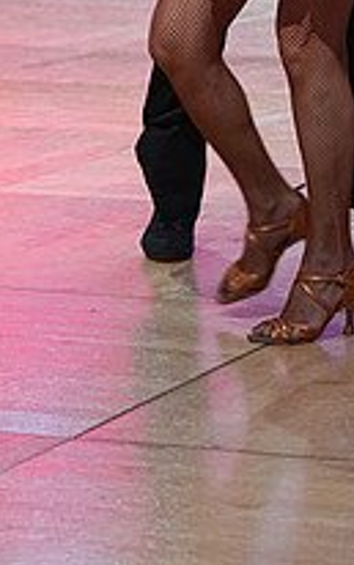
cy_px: -219
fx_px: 3145
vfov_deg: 10.0
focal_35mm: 204
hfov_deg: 6.4
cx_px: 311
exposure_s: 1/400
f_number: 4
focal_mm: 71
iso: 1000
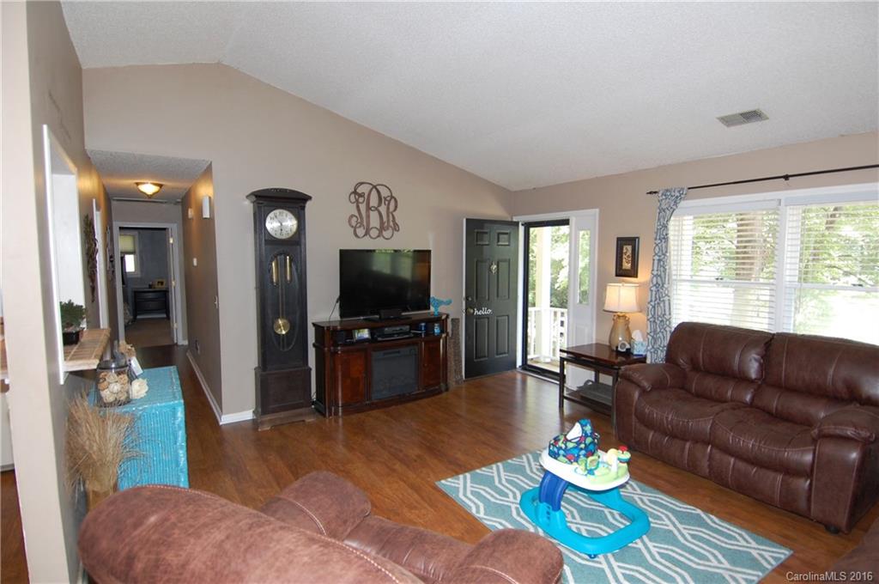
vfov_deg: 67.2
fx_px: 439
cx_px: 440
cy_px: 292
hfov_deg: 90.1
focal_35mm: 18
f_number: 4
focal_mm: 12
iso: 400
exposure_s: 1/60
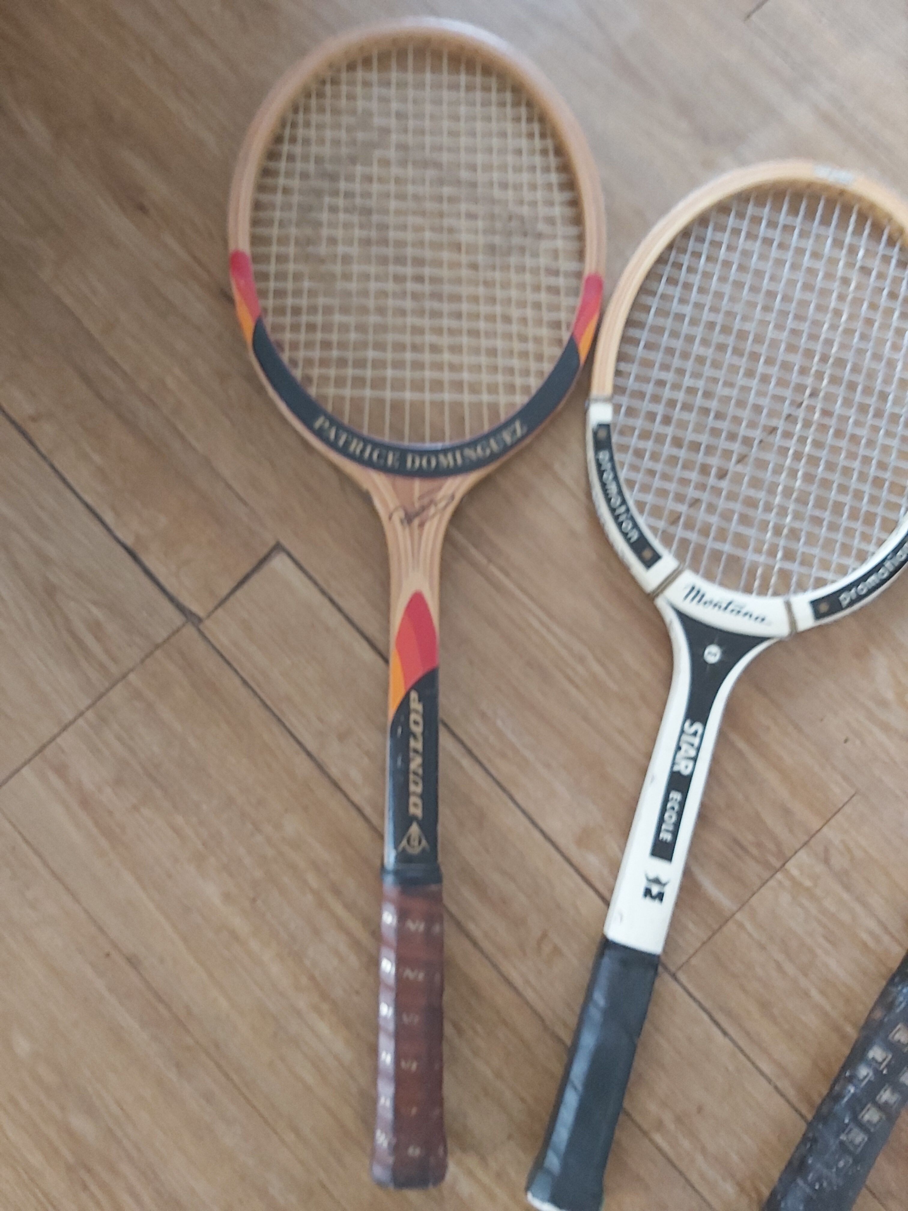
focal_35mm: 26
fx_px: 909
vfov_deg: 67.3
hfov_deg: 53.1
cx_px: 454
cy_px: 606
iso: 400
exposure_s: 1/25
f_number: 1.7
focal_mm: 3.92
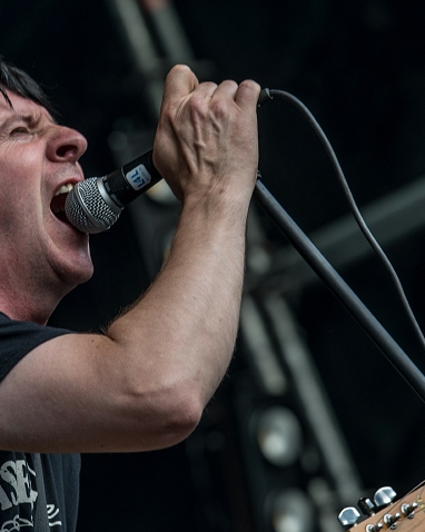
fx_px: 6010
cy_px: 266
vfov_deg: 5.1
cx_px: 149
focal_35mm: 382
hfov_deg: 4.0
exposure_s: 1/100
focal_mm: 180
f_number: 5.6
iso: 100
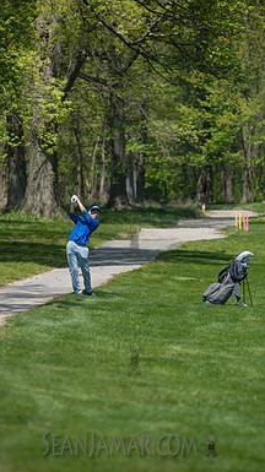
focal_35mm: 316
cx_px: 134
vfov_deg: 6.8
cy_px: 236
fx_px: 3955
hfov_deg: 3.8
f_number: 3.5
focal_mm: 200
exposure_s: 1/1250
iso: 100
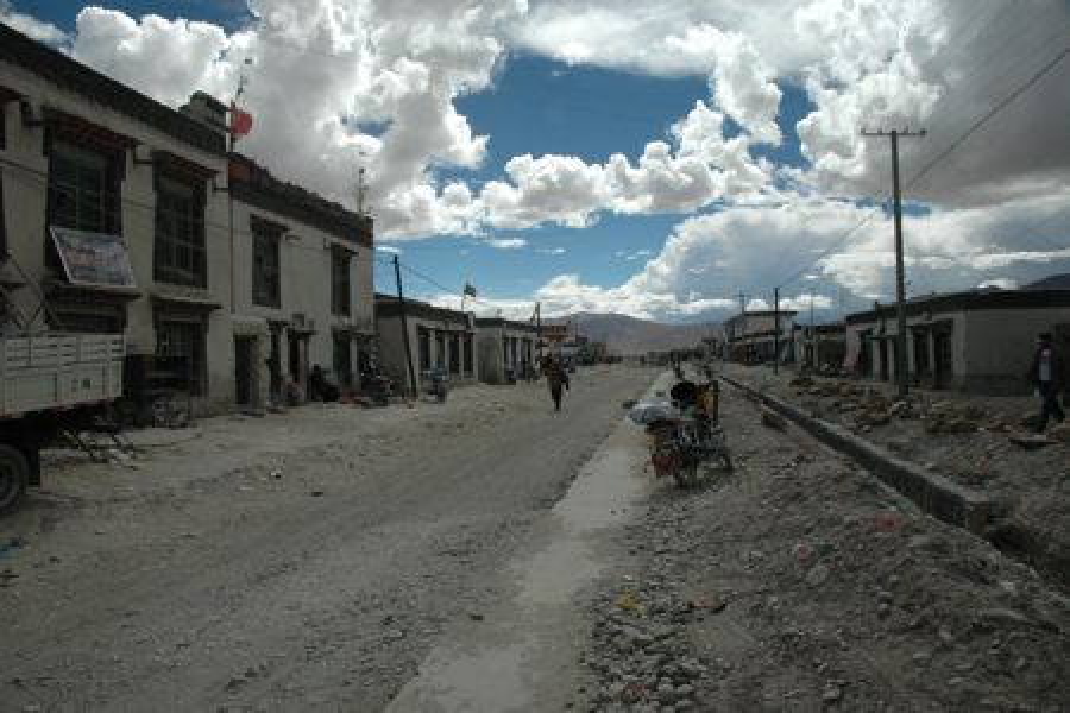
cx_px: 535
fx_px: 802
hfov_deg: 67.4
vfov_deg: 47.9
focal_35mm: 27
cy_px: 356
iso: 400
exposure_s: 1/400
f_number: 10
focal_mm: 18
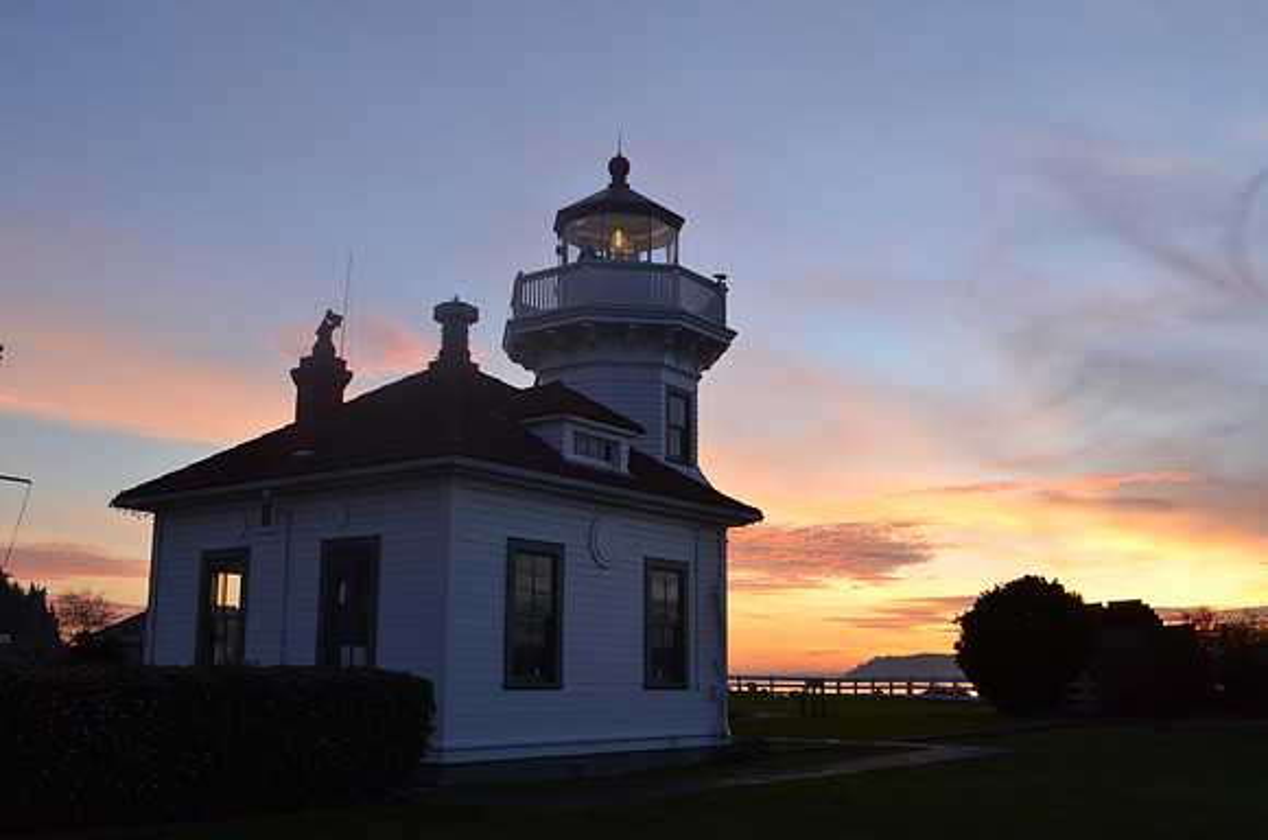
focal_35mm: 36
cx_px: 634
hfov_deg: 53.2
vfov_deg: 36.7
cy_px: 420
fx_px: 1265
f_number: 10
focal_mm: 24
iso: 800
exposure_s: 1/60
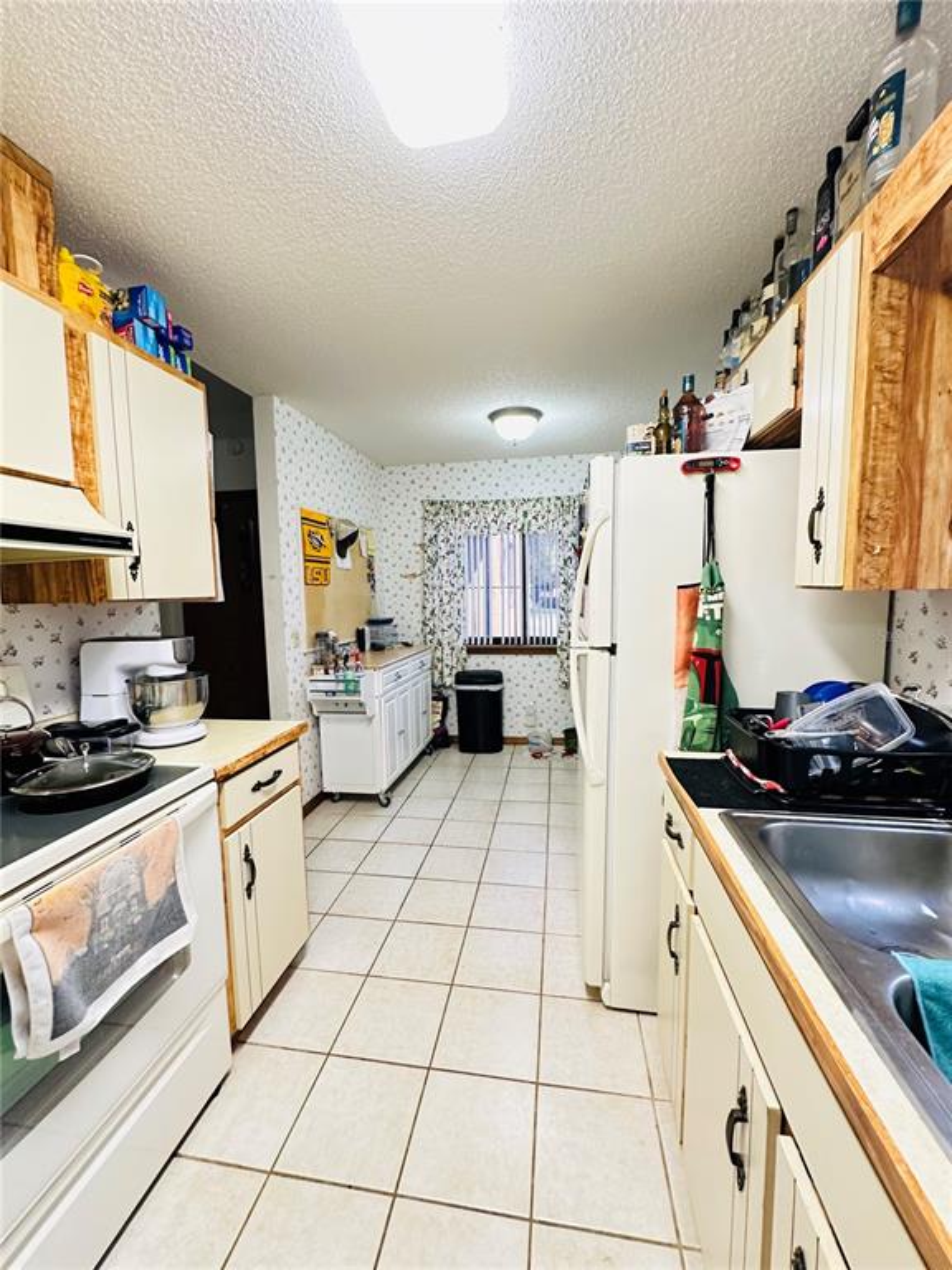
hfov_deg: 85.7
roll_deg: +0.8
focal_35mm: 14
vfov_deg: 102.1
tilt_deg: -3.8
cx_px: 476
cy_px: 635
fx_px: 513
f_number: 2.2
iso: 320
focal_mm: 2.22
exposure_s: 1/60
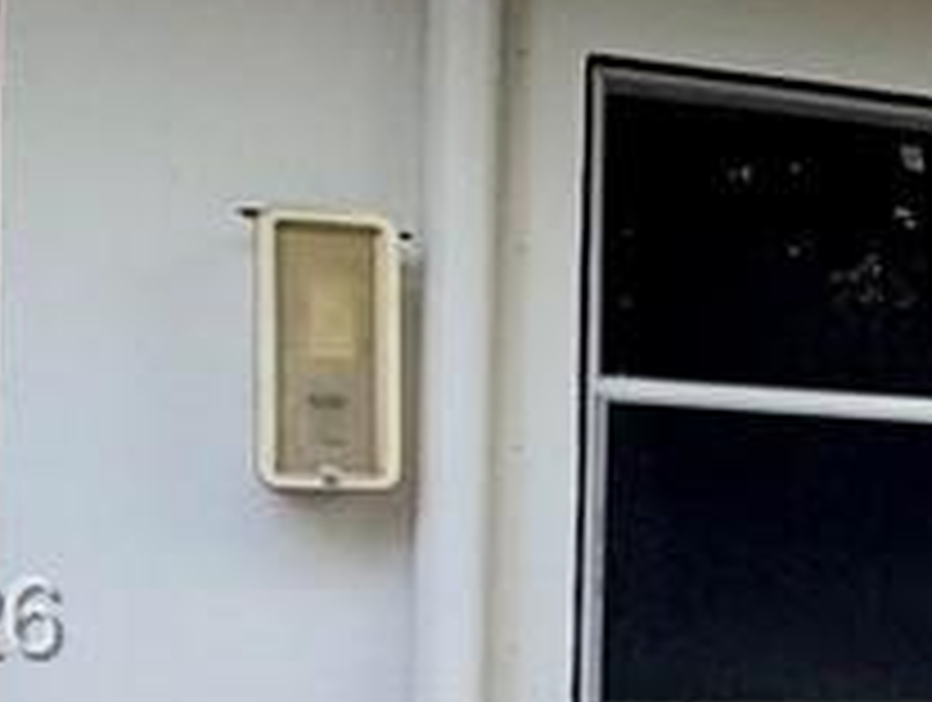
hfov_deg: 13.3
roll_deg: -0.8
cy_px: 626
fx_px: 2913
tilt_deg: -1.2
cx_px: 2260
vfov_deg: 13.6
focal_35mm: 108
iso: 80
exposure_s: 1/99
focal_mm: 2.22
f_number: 2.2
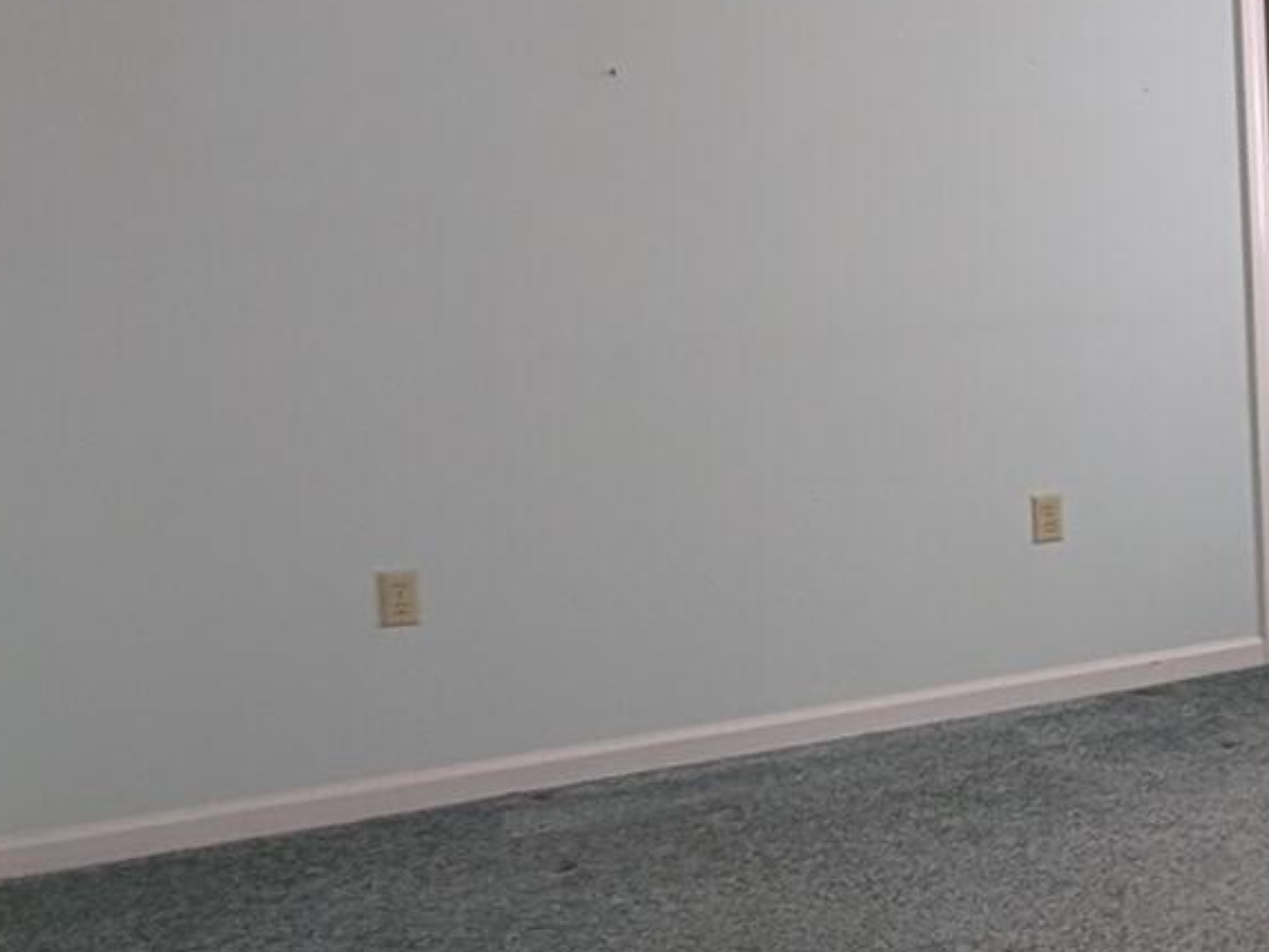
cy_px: 430
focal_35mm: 54
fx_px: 1980
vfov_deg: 27.0
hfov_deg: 28.5
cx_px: 1684
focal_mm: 2.02
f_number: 1.7
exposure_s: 1/24
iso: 190
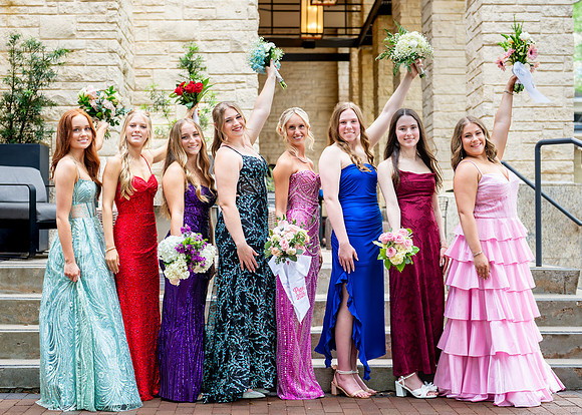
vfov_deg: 21.6
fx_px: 1087
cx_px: 298
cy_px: 229
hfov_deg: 30.0
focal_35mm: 66
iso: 640
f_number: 2.5
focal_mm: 50
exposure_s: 1/500
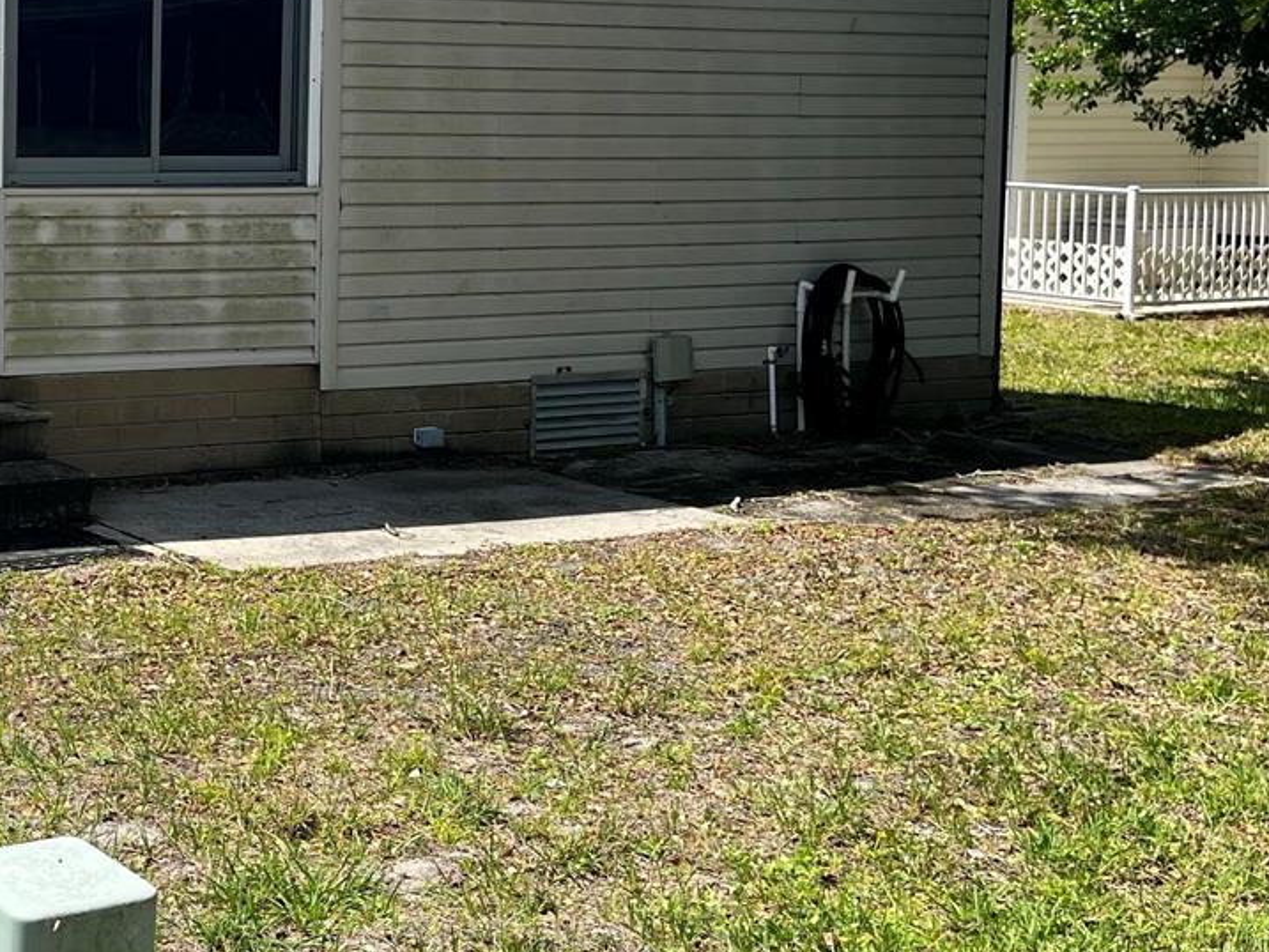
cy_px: 216
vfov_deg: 24.9
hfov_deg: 30.4
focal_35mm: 58
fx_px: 2127
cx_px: -58
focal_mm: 5.1
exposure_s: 1/3521
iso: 50
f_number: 1.6
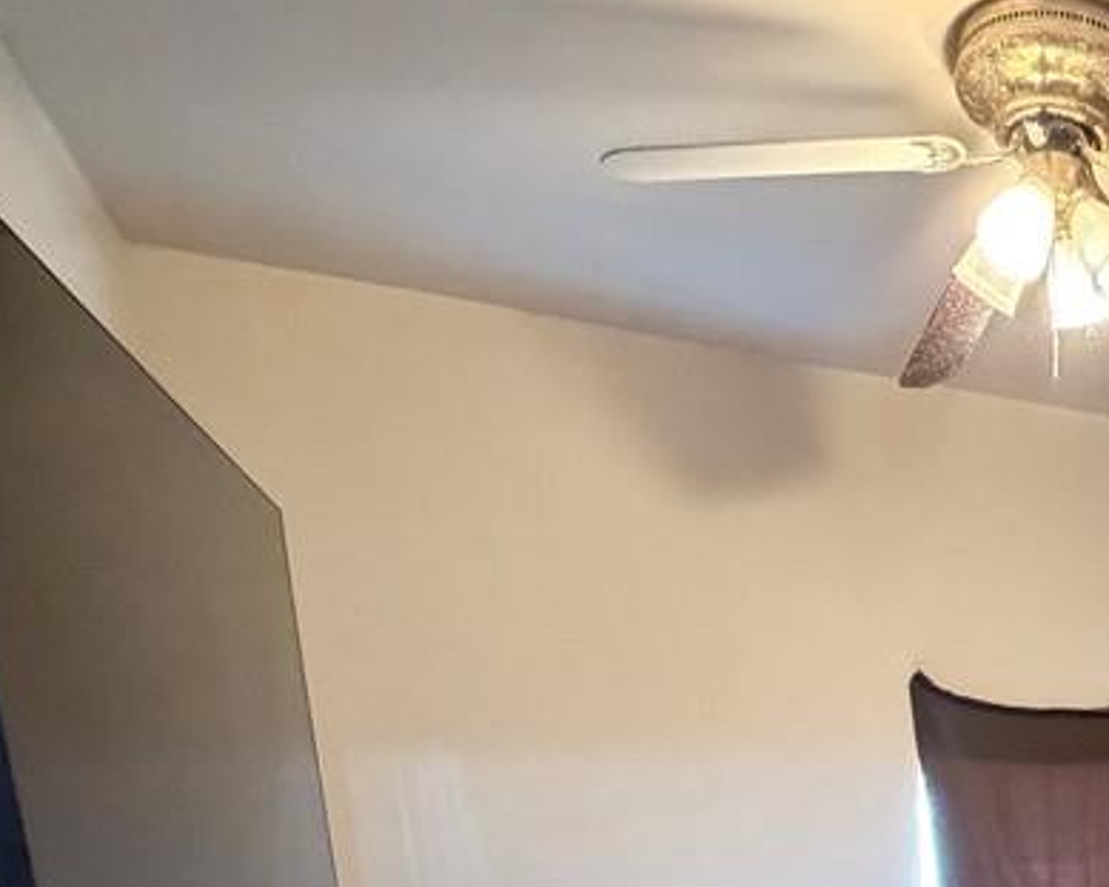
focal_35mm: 36
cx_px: 1175
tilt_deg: -11.7
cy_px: 993
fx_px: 1181
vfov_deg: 34.9
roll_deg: +0.6
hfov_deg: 41.7
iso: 1000
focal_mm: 2.22
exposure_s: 1/60
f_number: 2.2
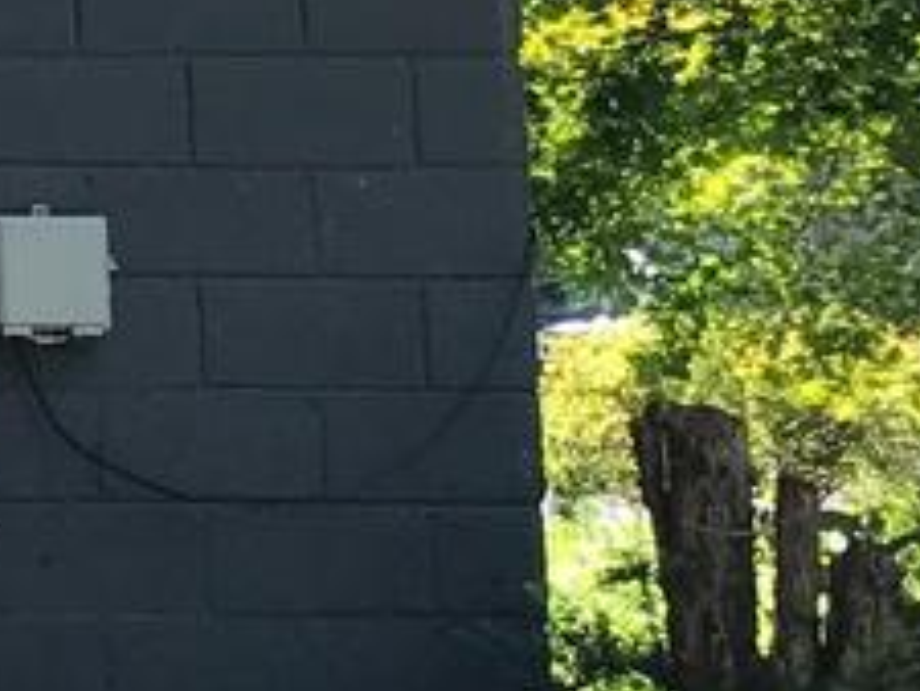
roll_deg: -0.5
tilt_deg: +6.9
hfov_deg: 9.5
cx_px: -1439
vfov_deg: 8.3
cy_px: 94
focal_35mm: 179
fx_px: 4760
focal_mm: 3.99
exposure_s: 1/308
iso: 20
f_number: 1.8
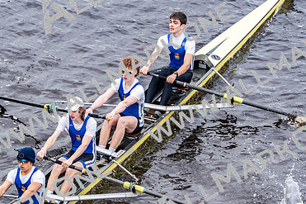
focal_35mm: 313
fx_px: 2659
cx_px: 87
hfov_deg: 6.6
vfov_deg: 4.4
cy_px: 157
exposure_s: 1/2000
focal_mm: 200
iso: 400
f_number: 2.8
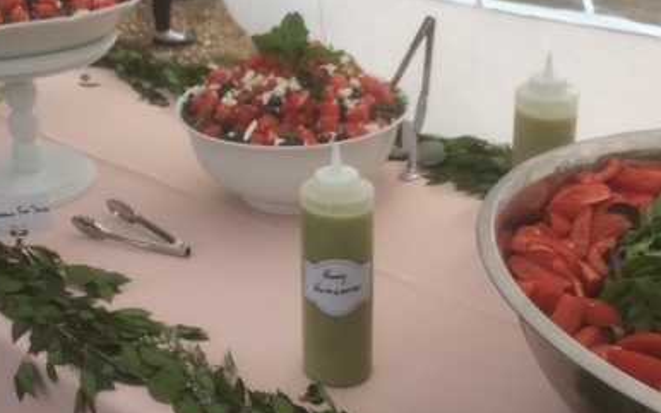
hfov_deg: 39.2
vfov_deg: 25.2
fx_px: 918
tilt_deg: -24.0
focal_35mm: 51
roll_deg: +0.5
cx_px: 224
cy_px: 132
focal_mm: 4.15
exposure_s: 1/419
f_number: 2.2
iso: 32
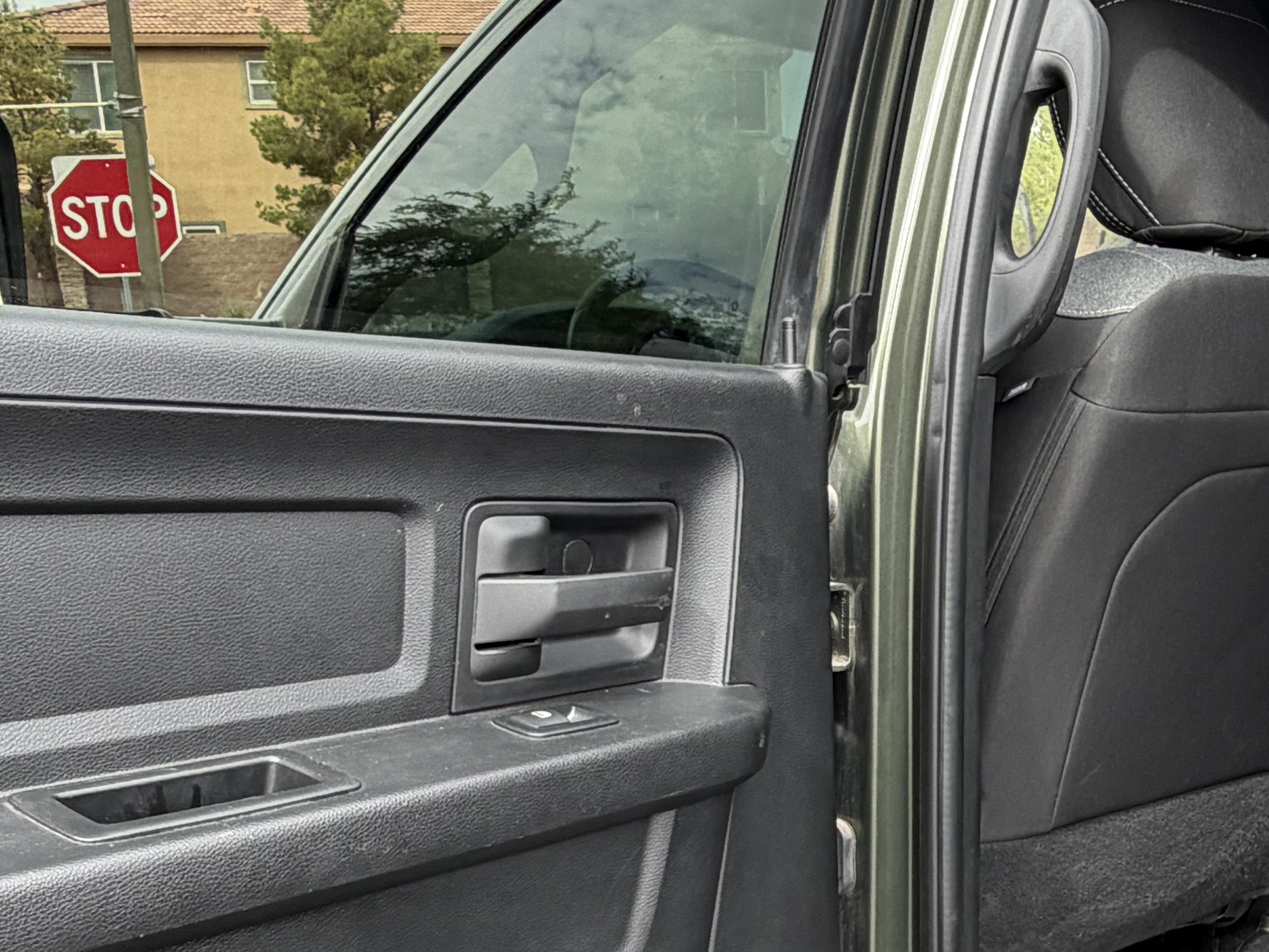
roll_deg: +1.4
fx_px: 1687
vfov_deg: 31.2
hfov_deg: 40.3
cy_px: 649
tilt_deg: -15.5
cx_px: 927
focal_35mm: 46
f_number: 2.2
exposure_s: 1/121
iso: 40
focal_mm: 2.22
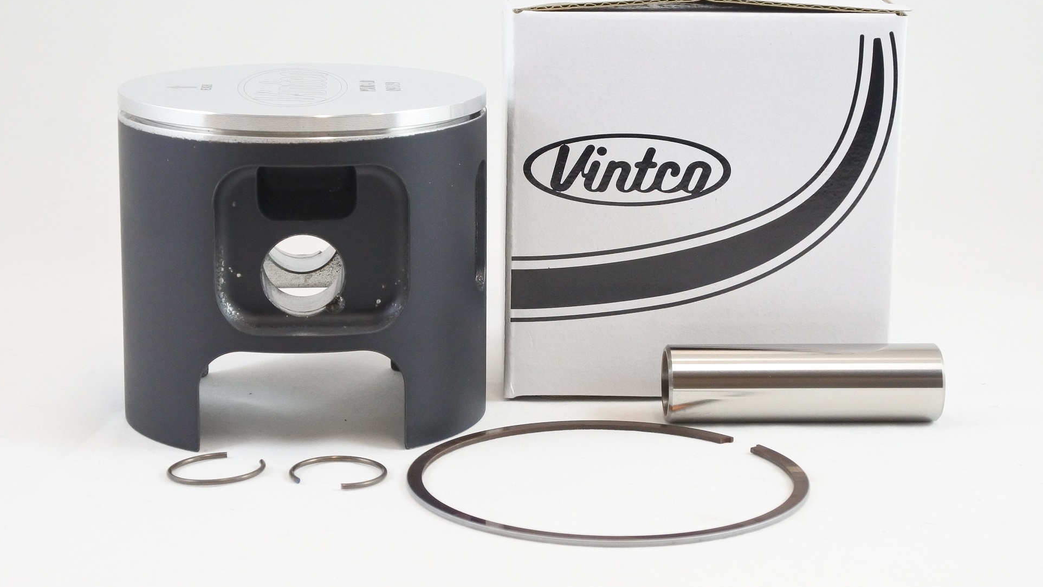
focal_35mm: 55
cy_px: 269
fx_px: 1521
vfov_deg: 21.8
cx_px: 522
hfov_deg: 37.8
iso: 720
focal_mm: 19.3
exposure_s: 1/125
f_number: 4.5
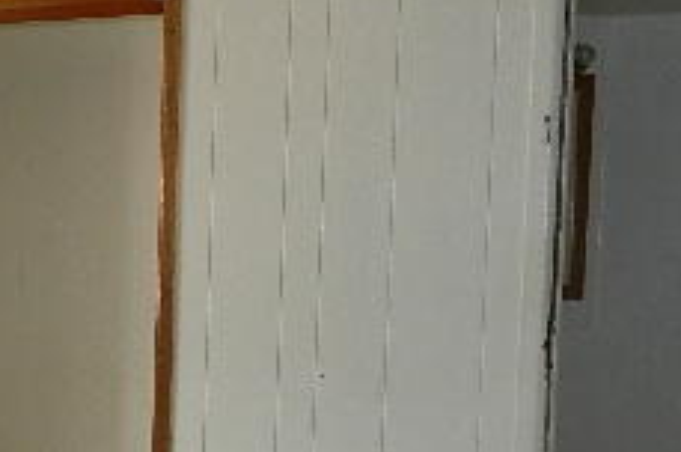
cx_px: 110
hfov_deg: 29.3
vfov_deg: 20.2
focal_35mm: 67
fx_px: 1266
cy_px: 297
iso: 220
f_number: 3.4
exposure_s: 1/30
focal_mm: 4
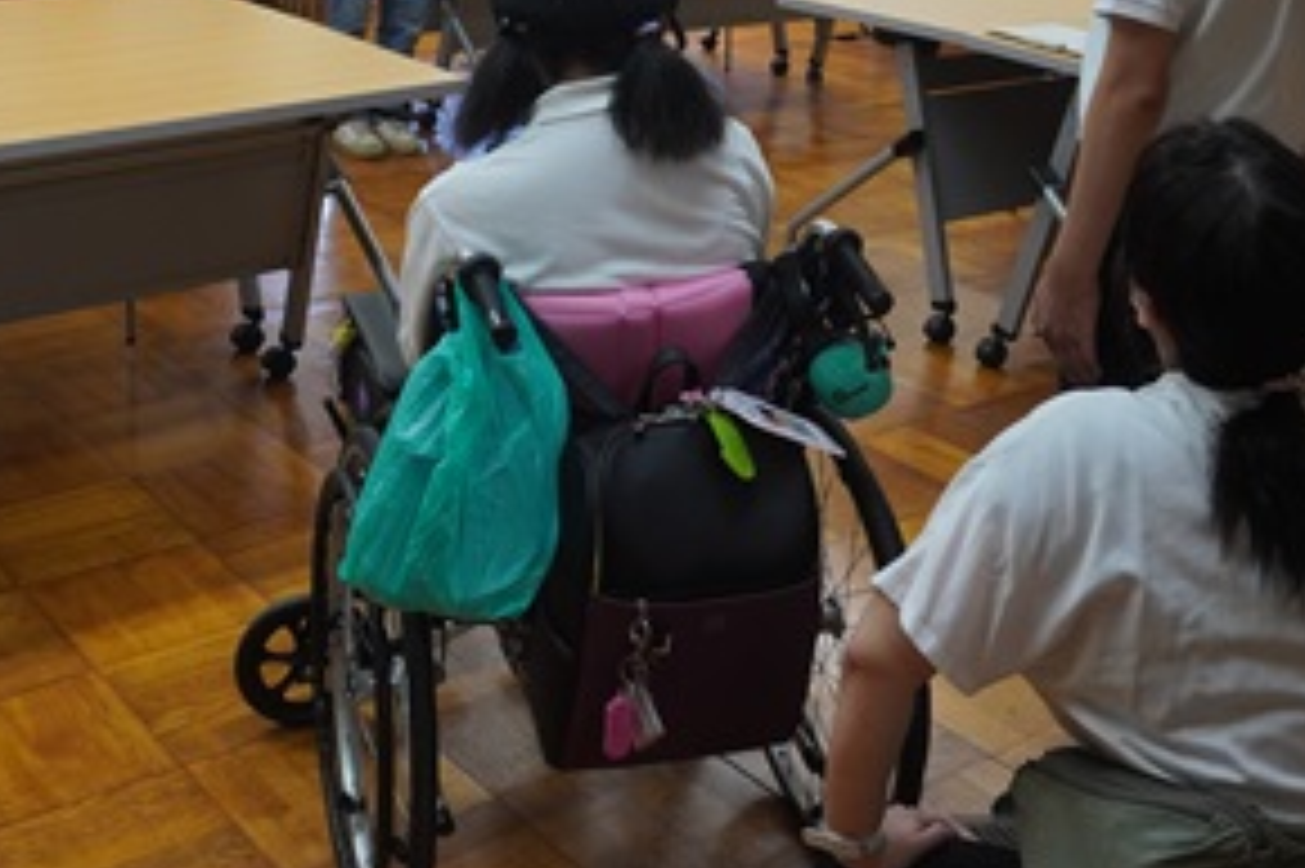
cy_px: -9
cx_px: 616
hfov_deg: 37.5
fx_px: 1920
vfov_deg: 24.3
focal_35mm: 53
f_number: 4
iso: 800
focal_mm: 16
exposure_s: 1/160
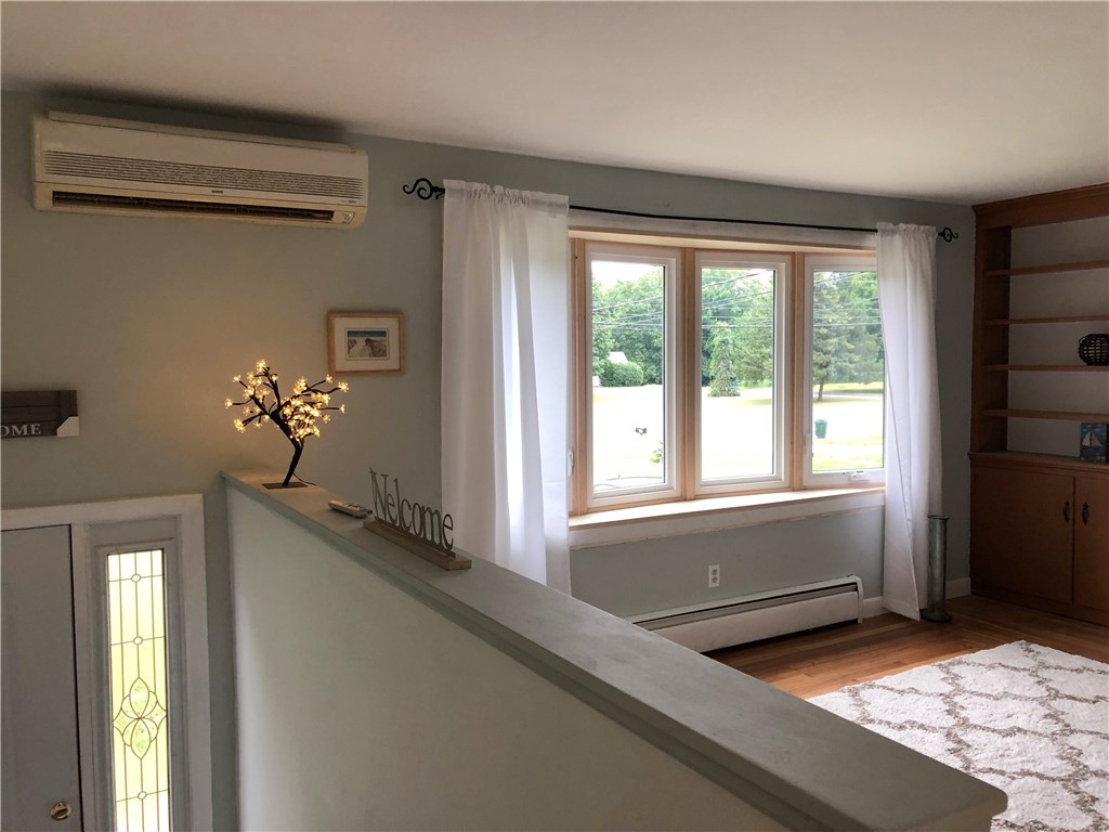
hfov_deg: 63.4
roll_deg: -0.3
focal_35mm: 28
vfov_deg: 49.7
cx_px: 554
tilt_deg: -1.4
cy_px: 416
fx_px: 897
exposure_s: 1/29
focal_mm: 3.99
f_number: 1.8
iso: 40
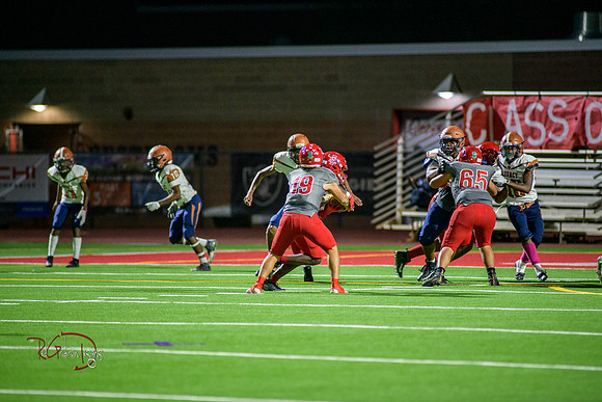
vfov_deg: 4.6
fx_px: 5018
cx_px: 301
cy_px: 201
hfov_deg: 6.9
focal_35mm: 300
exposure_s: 1/500
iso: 2000
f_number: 2.8
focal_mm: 300
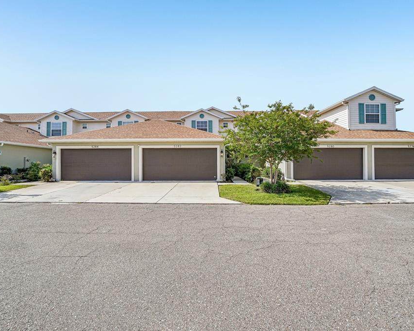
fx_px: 208
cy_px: 166
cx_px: 214
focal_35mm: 17
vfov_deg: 77.0
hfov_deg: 89.6
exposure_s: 1/350
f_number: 8
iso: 100
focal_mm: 10
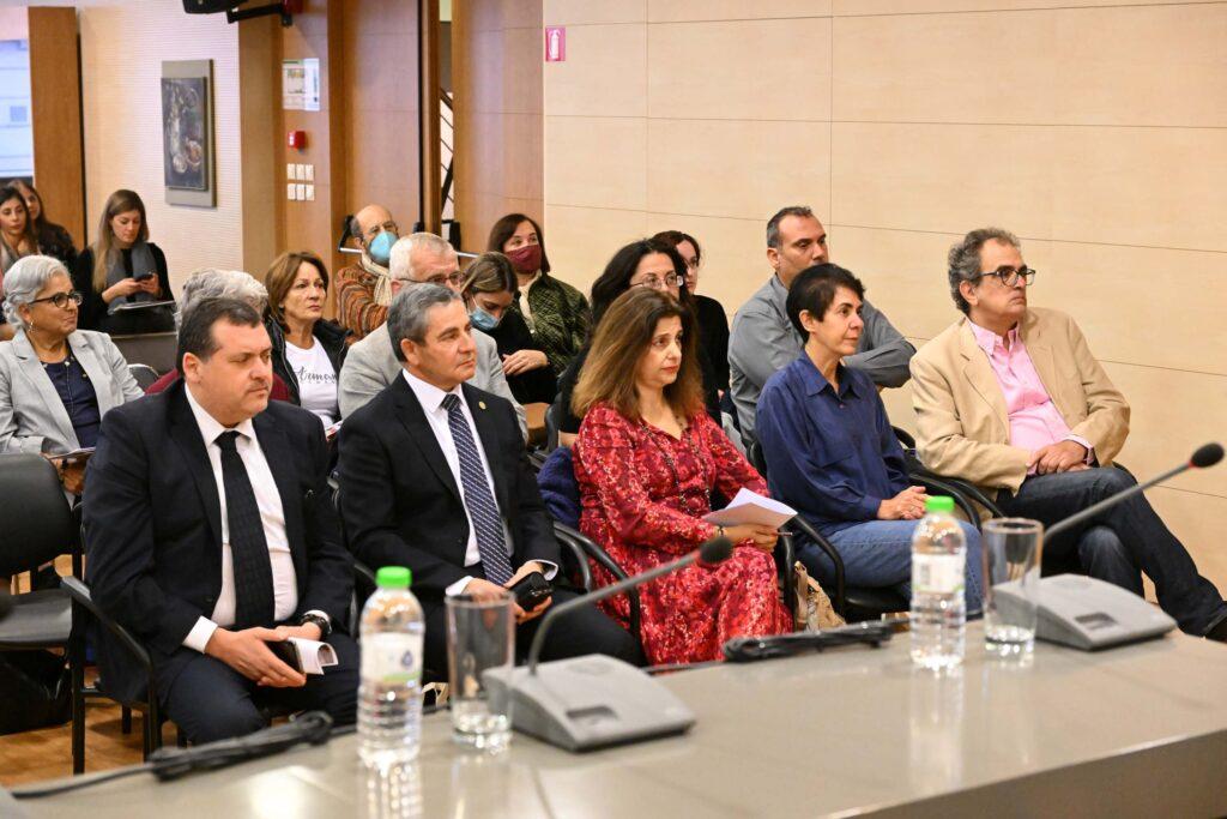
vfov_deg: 20.3
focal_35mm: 67
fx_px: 2284
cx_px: 614
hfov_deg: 30.1
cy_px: 410
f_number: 5.6
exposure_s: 1/200
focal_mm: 67
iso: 12800
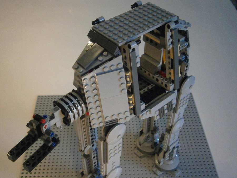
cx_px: 118
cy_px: 89
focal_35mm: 47
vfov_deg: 30.9
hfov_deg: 40.4
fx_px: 322
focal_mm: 8.3
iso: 800
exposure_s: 1/125
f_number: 3.4
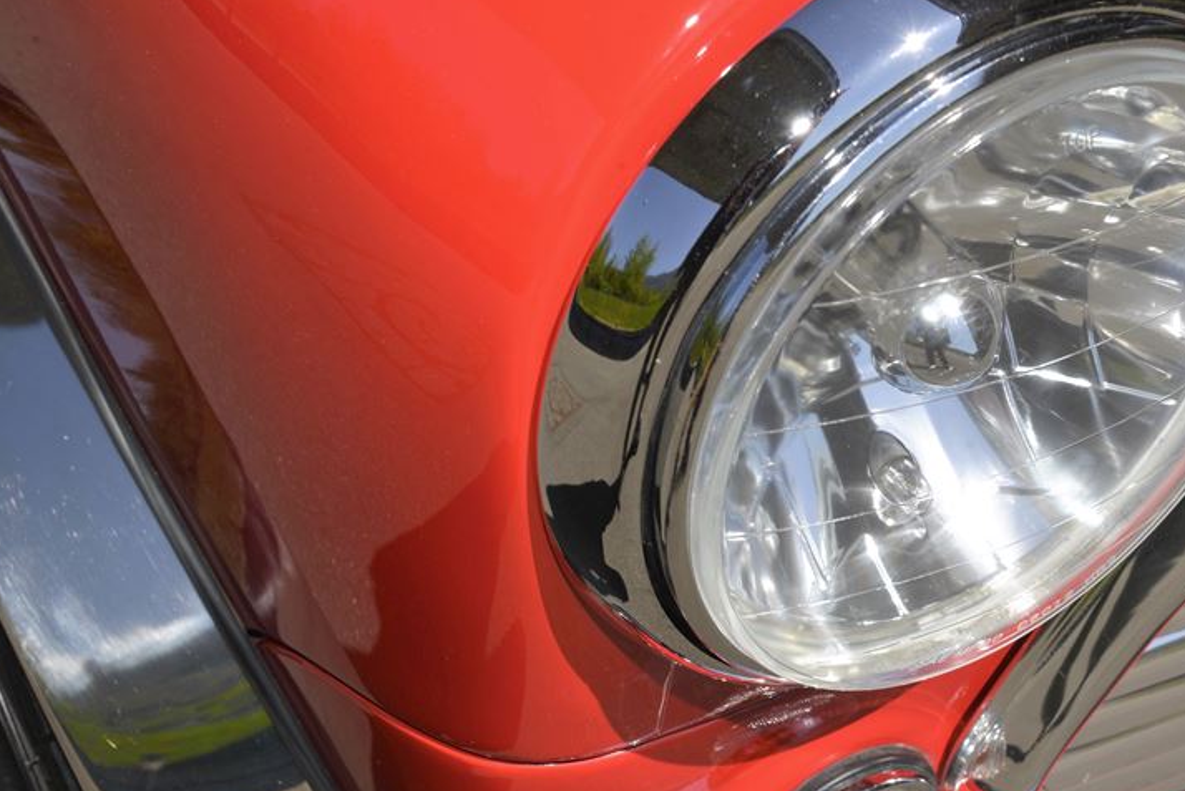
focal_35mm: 51
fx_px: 1680
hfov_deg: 38.5
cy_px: 488
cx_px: 768
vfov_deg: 26.4
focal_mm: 38
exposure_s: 1/200
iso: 100
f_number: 13
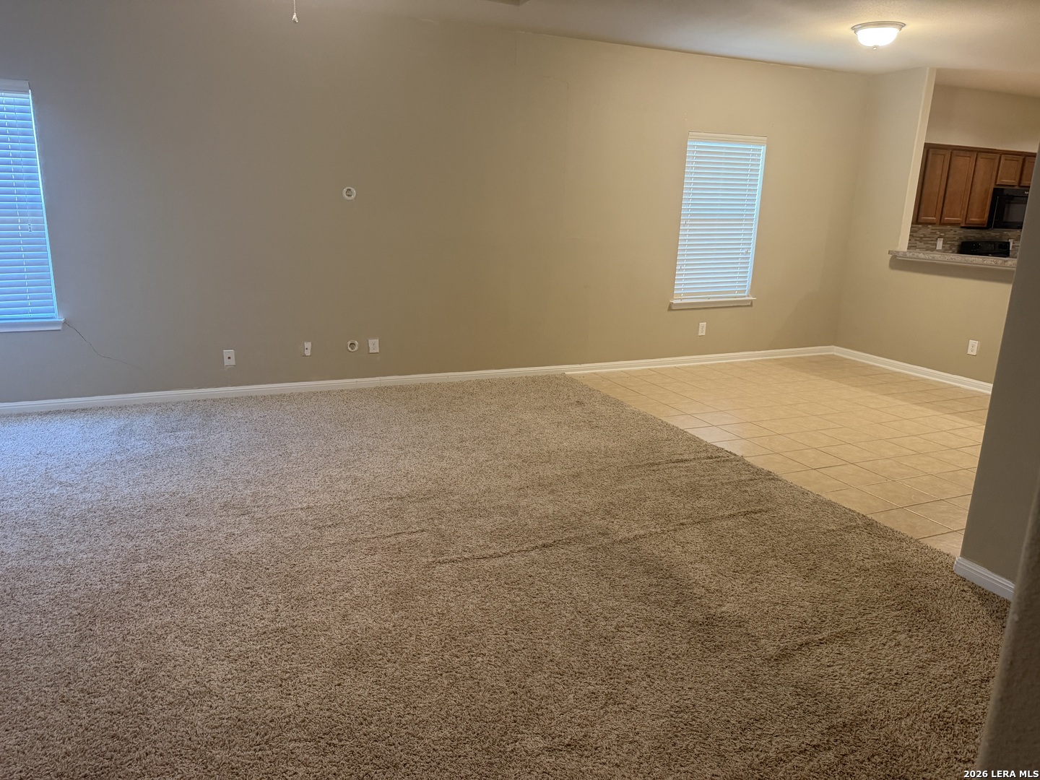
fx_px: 721
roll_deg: -1.9
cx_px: 520
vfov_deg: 56.8
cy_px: 390
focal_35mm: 24
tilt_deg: -13.2
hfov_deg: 71.6
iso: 400
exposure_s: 1/60
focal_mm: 6.76
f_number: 1.78
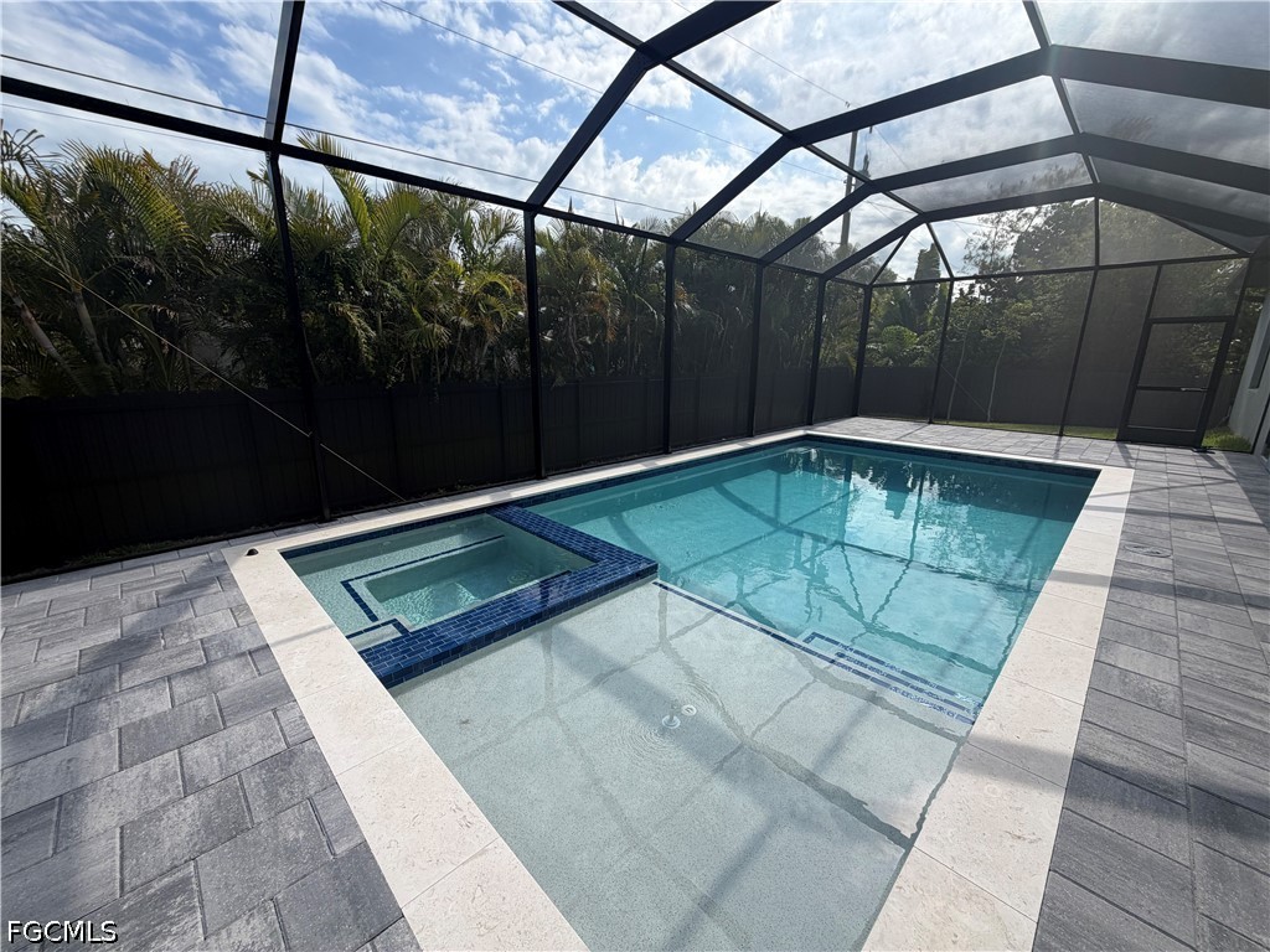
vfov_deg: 85.7
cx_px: 635
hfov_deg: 102.1
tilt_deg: -14.4
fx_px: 514
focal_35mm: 14
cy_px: 476
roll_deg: -0.2
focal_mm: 2.22
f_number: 2.2
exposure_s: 1/770
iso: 25
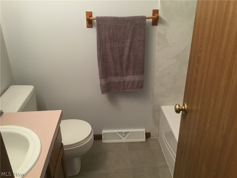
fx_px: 212
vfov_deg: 45.4
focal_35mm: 31
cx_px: 118
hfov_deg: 58.4
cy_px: 89
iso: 100
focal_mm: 3.3
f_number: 2.4
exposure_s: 1/30
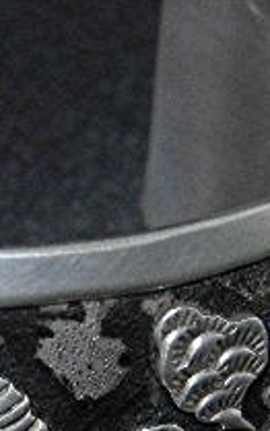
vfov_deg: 14.3
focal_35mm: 146
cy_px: 305
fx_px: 1715
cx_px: -49
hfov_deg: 8.9
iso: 800
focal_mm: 8.1
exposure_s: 1/30
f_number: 7.6
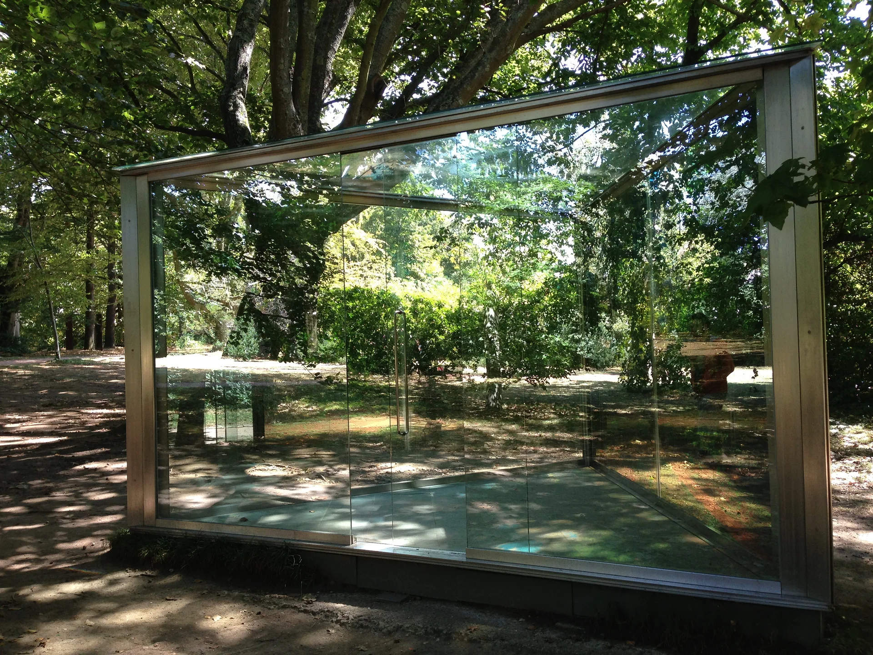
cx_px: 436
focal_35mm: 33
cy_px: 328
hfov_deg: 55.4
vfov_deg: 42.9
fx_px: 832
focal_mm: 4.13
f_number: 2.4
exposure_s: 1/120
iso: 64
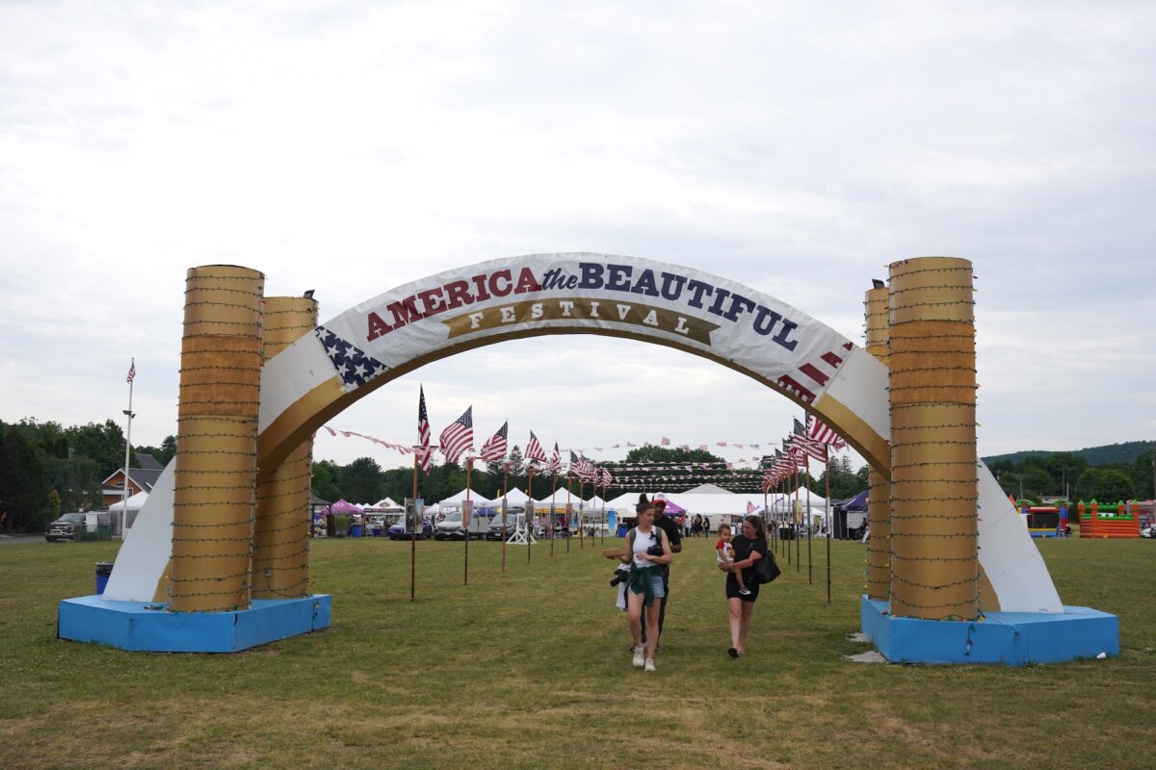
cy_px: 385
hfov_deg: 53.7
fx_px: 1141
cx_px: 578
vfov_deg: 37.3
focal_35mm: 36
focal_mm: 23.7
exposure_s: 1/160
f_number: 7.1
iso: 100
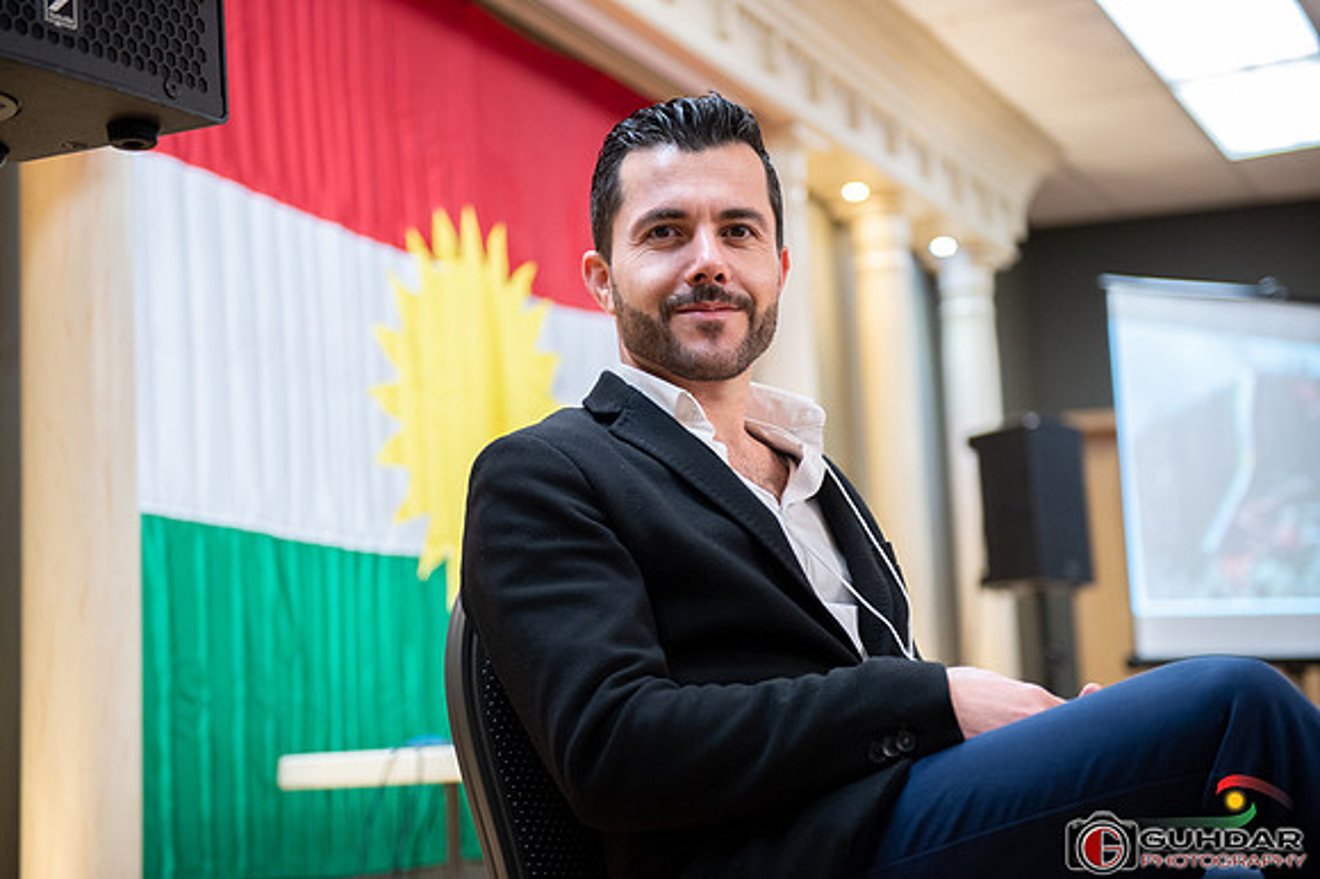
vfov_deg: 22.6
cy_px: 440
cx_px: 660
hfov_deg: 33.4
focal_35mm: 60
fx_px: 2199
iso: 2000
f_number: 2.8
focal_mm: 60
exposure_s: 1/320
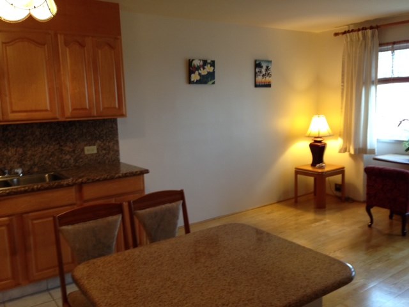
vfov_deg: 42.9
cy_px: 154
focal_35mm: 33
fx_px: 390
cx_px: 204
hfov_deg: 55.4
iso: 100
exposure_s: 1/20
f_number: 2.4
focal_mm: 4.12
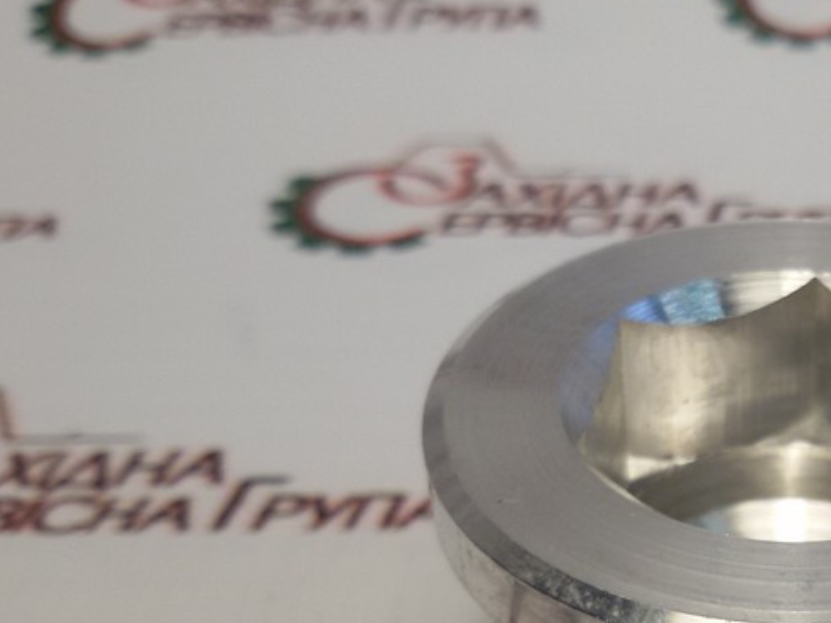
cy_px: 532
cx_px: 770
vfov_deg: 22.8
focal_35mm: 63
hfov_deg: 29.3
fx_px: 1512
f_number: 2.4
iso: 50
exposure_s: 1/100
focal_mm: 2.93
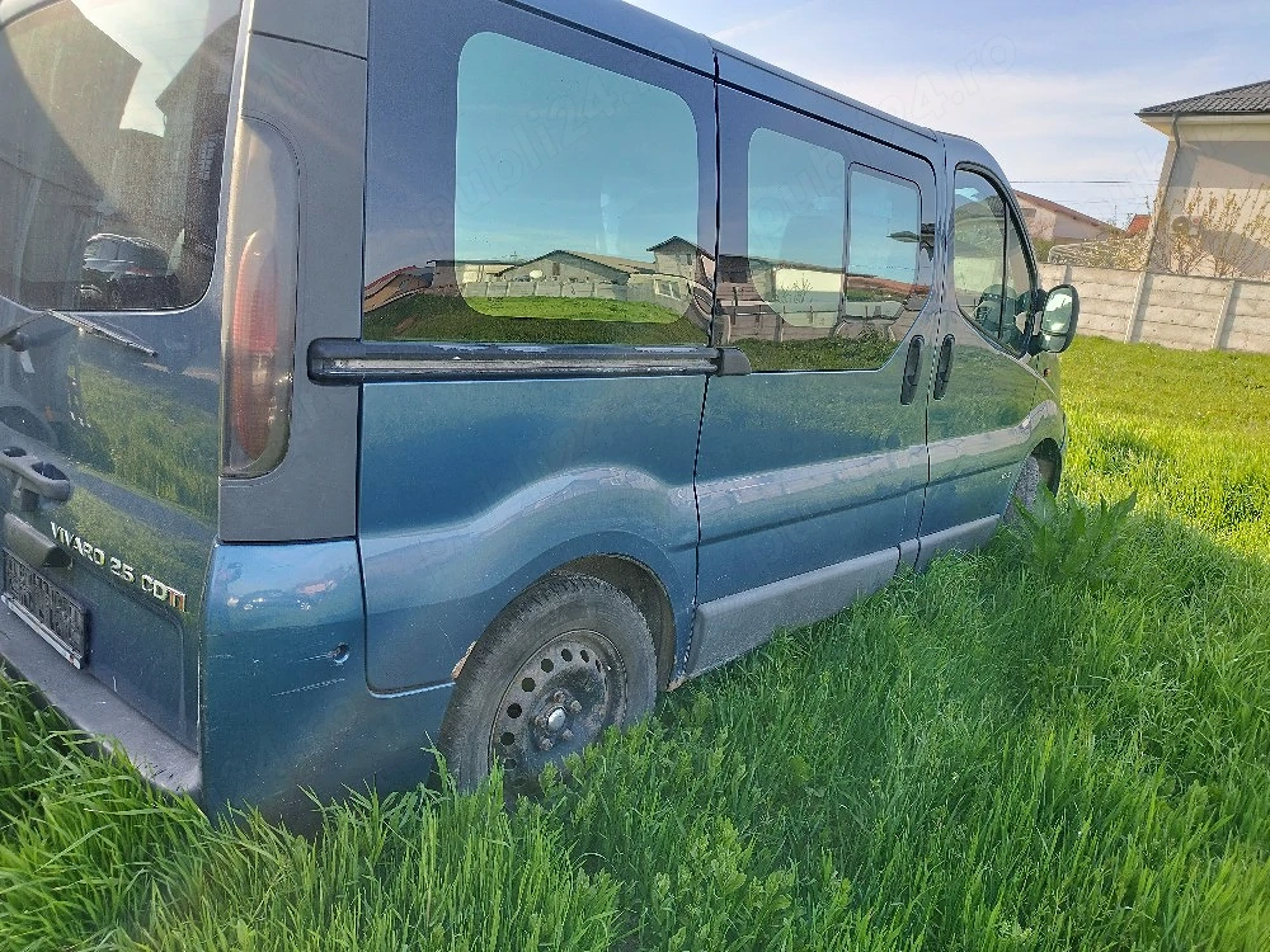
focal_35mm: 24
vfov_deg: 56.8
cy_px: 476
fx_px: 881
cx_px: 635
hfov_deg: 71.6
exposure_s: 1/100
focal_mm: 5.89
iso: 64
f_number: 1.89
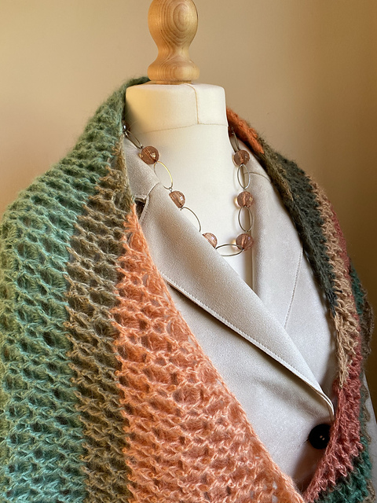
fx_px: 378
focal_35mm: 26
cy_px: 252
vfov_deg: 67.3
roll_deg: +5.1
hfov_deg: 53.1
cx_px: 188
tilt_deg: -10.7
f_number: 1.8
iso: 50
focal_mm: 4.25
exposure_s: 1/121
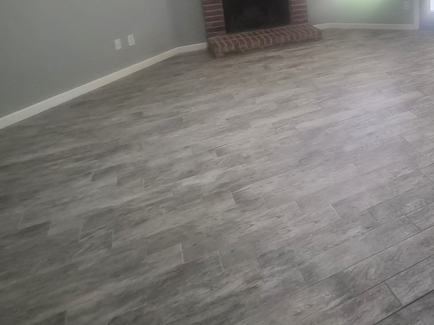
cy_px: 20
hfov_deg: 49.8
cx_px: 400
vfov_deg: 40.1
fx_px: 401
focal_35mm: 32
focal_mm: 1.7
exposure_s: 1/60
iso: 250
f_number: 2.2
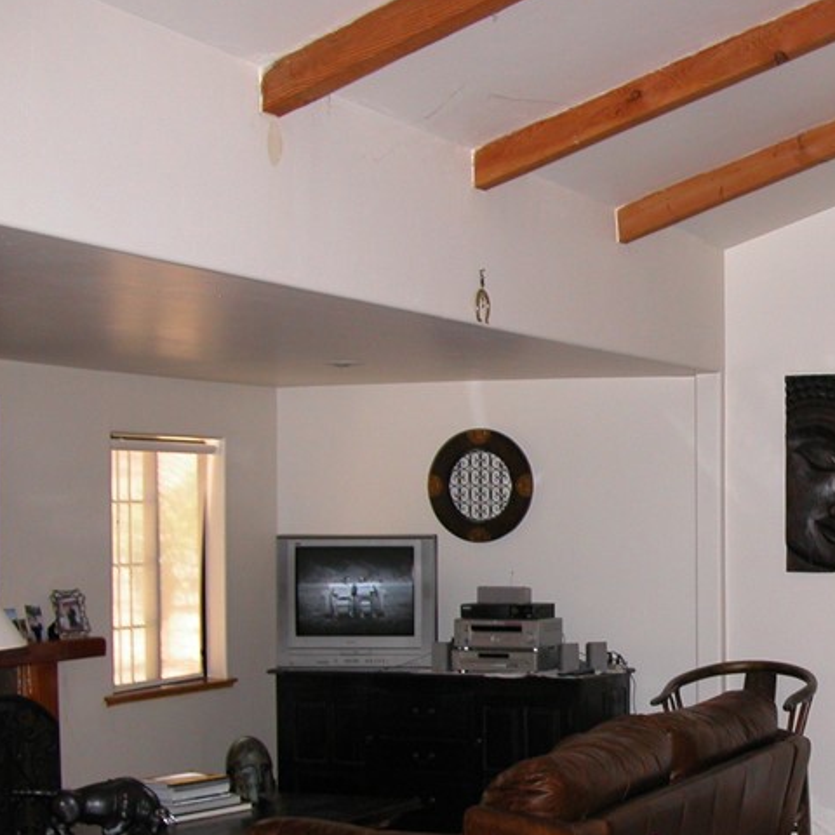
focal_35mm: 66
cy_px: 562
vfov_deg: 25.9
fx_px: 1801
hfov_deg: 25.1
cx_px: 797
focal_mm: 8.9
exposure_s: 1/60
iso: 200
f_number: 2.8
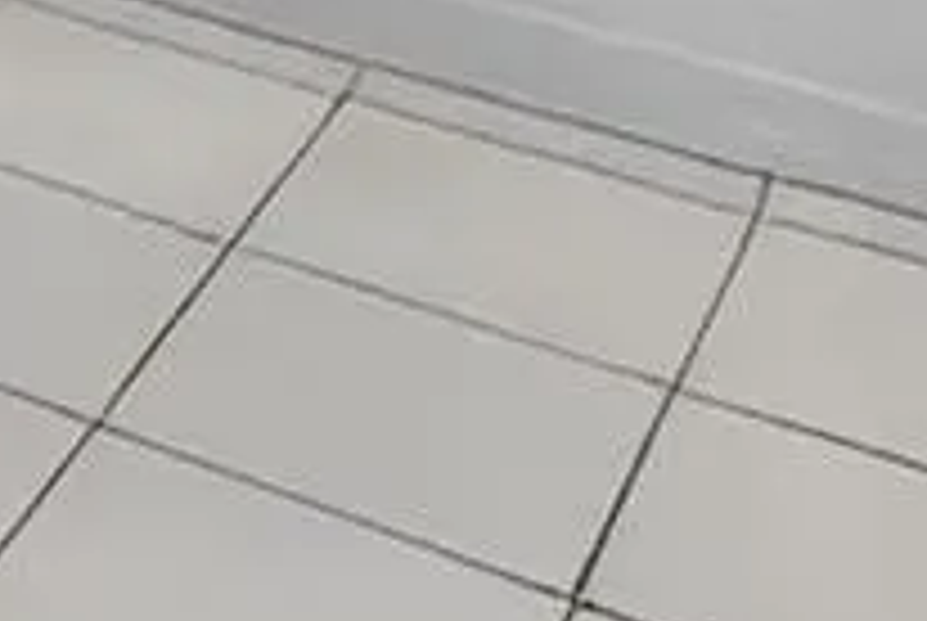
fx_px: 3198
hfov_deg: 13.3
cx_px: -1120
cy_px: -1454
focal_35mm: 124
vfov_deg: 8.5
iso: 320
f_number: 5
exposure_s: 1/20
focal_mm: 16
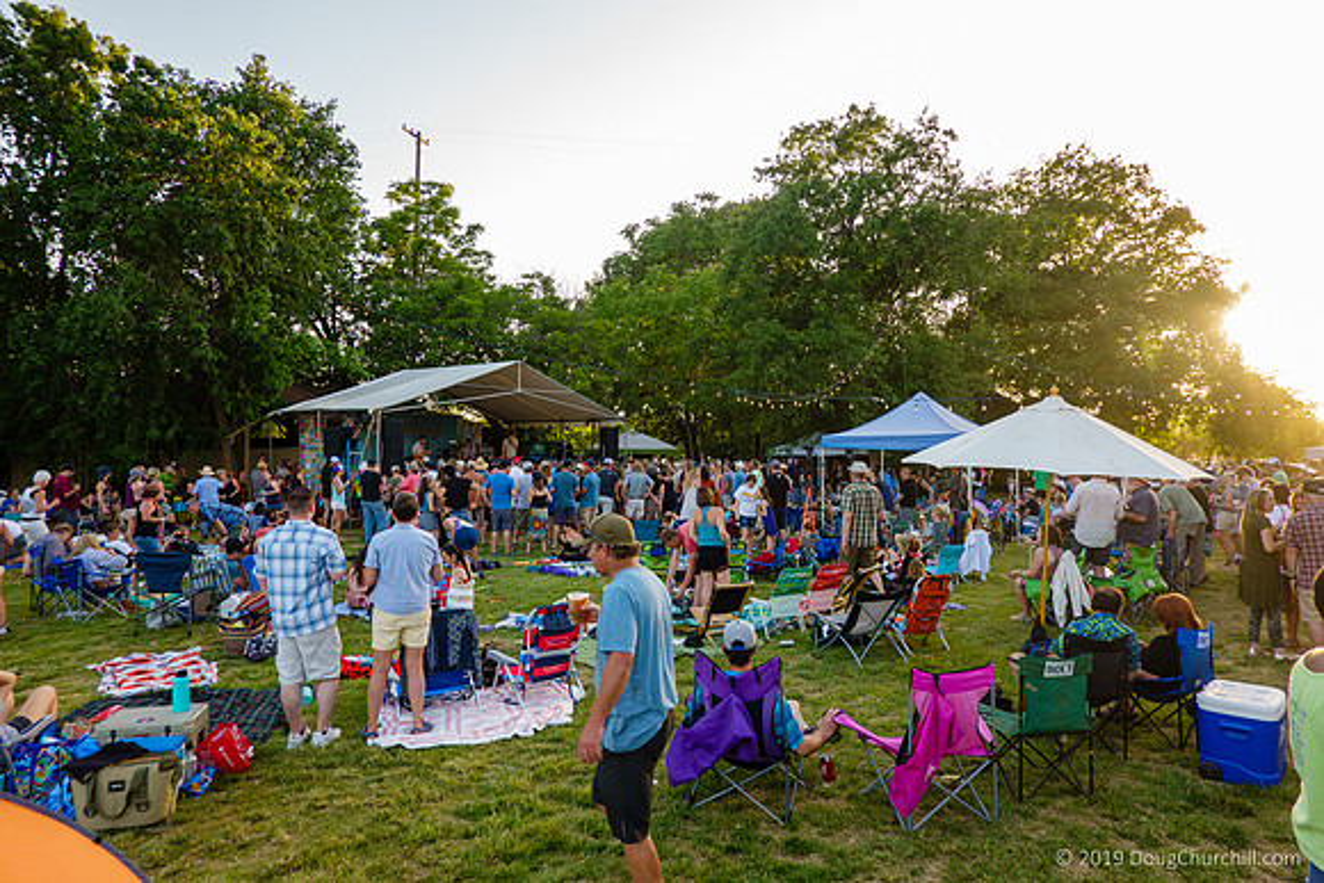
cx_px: 662
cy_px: 442
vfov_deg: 53.2
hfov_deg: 73.7
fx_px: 883
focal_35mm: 24
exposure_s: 1/160
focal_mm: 9
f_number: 2.8
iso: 125
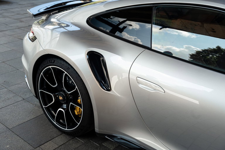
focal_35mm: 45
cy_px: 75
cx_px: 112
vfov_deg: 30.1
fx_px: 279
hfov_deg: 44.0
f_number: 5.6
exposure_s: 1/250
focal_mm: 44.6
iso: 1000
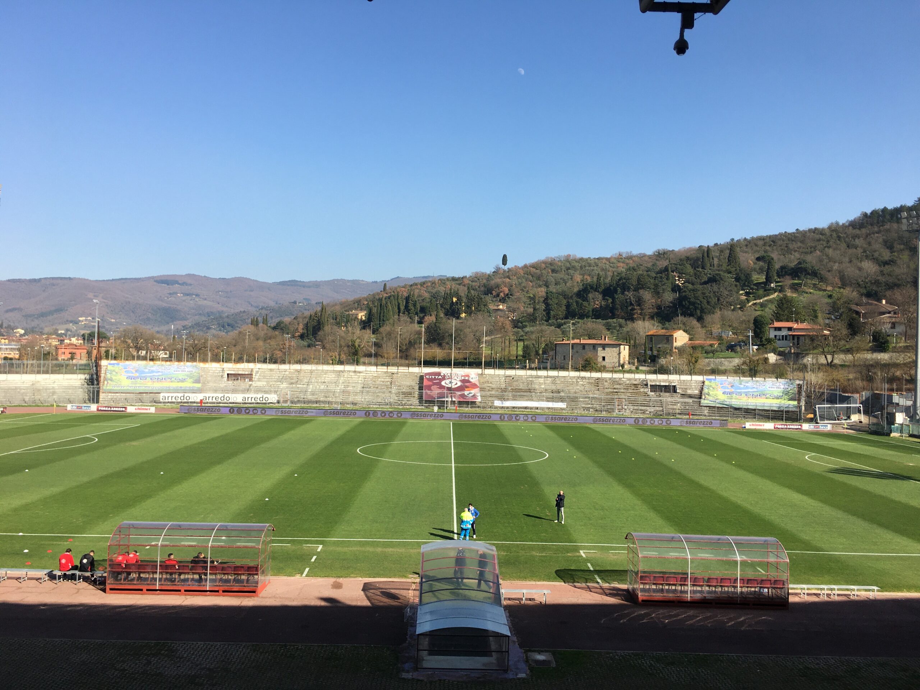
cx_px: 460
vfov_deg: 48.2
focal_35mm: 29
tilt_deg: +1.9
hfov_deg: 61.7
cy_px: 345
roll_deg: -2.9
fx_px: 771
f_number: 2.2
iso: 25
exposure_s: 1/1304
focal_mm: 4.15
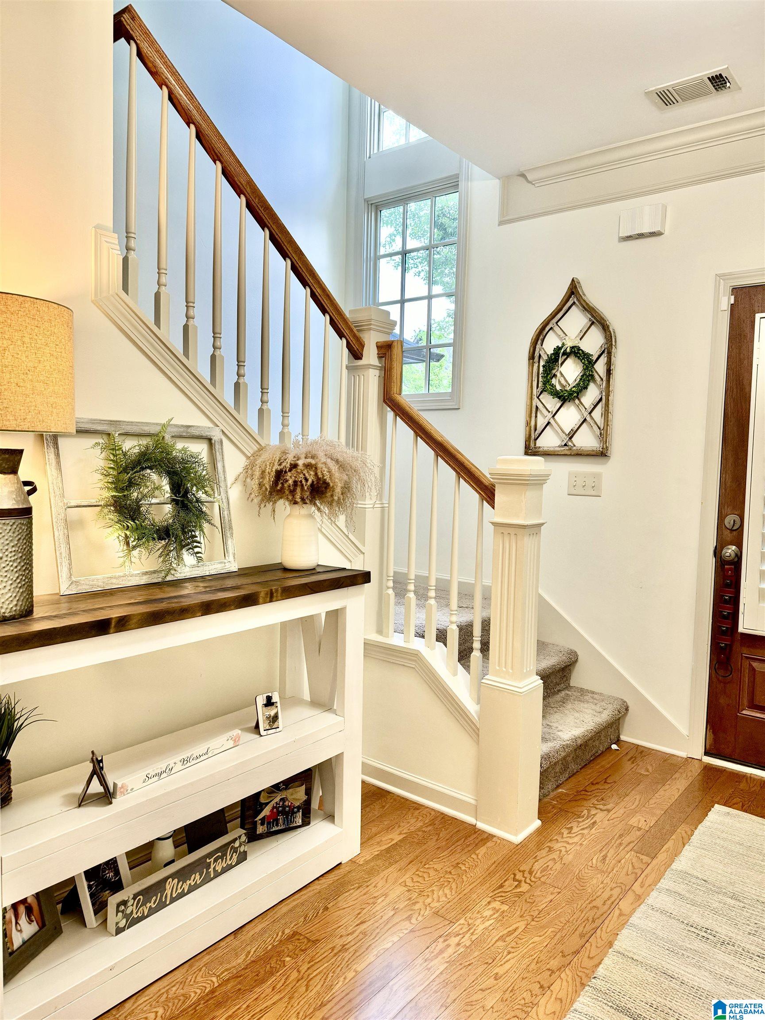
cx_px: 382
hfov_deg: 56.8
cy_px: 510
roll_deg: -1.7
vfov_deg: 71.6
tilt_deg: -5.2
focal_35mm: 24
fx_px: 707
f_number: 1.78
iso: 125
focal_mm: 6.76
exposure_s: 1/60
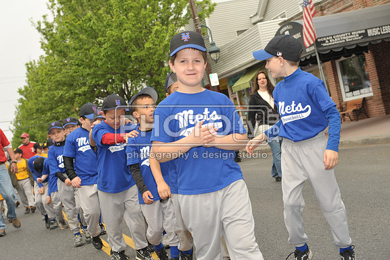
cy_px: 130
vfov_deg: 19.4
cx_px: 195
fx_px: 758
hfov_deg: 28.9
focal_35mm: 70
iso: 400
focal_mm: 70
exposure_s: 1/250
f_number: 8
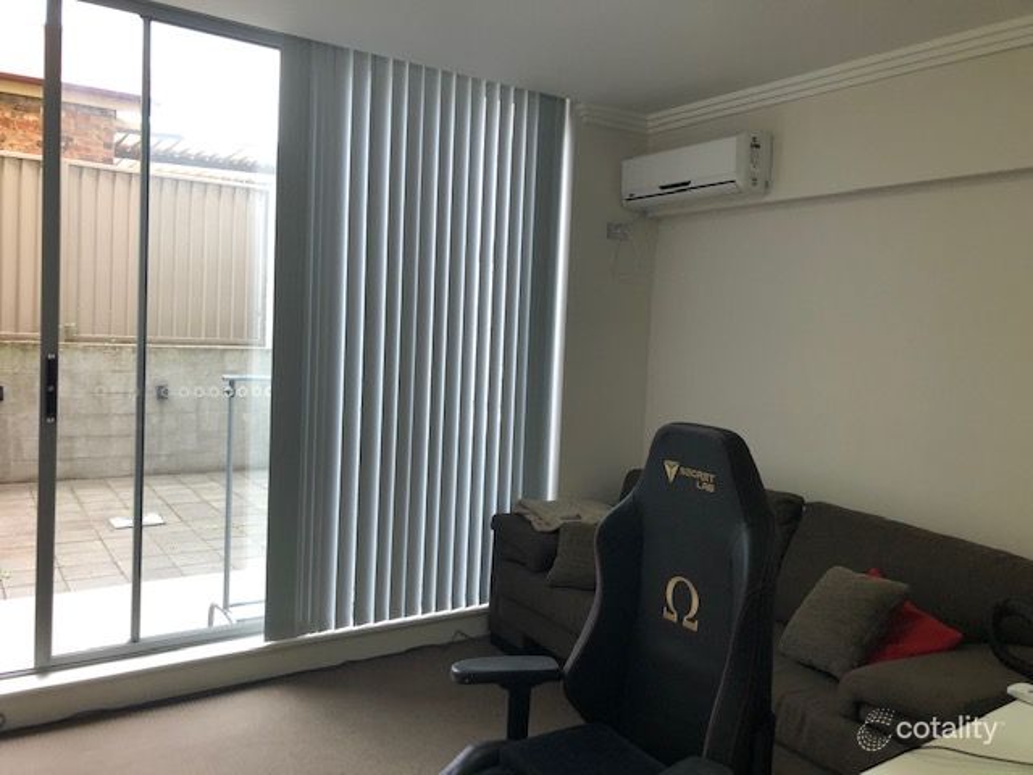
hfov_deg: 63.4
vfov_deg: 49.7
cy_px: 388
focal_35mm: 28
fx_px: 836
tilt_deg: -4.4
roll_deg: -3.3
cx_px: 516
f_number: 1.8
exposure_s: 1/33
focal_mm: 3.99
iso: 32
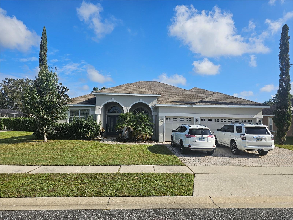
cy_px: 110
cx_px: 146
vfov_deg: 58.9
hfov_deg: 73.9
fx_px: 195
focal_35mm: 23
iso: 10
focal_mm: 6.3
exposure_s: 1/820
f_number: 1.7
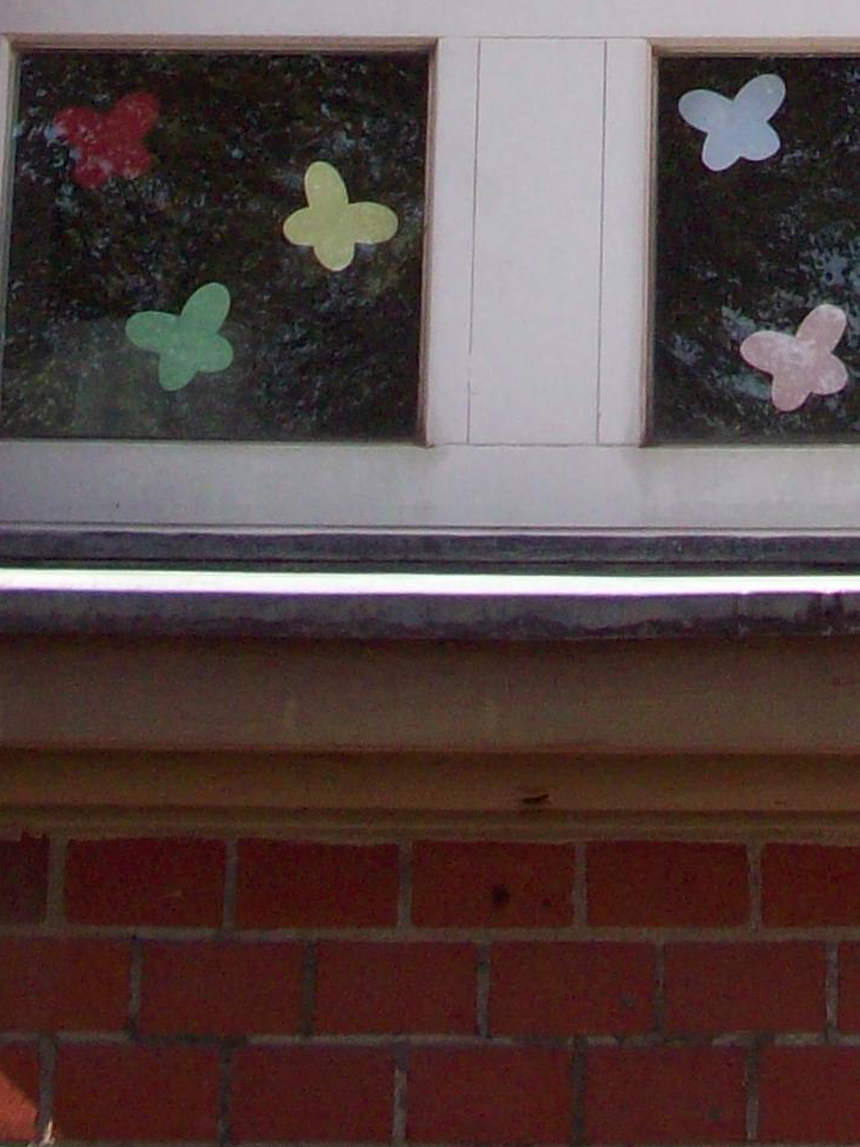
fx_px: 4207
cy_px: -645
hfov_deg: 11.5
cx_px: 994
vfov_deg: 14.4
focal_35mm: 127
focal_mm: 6.2
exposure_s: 1/513
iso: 80
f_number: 2.8
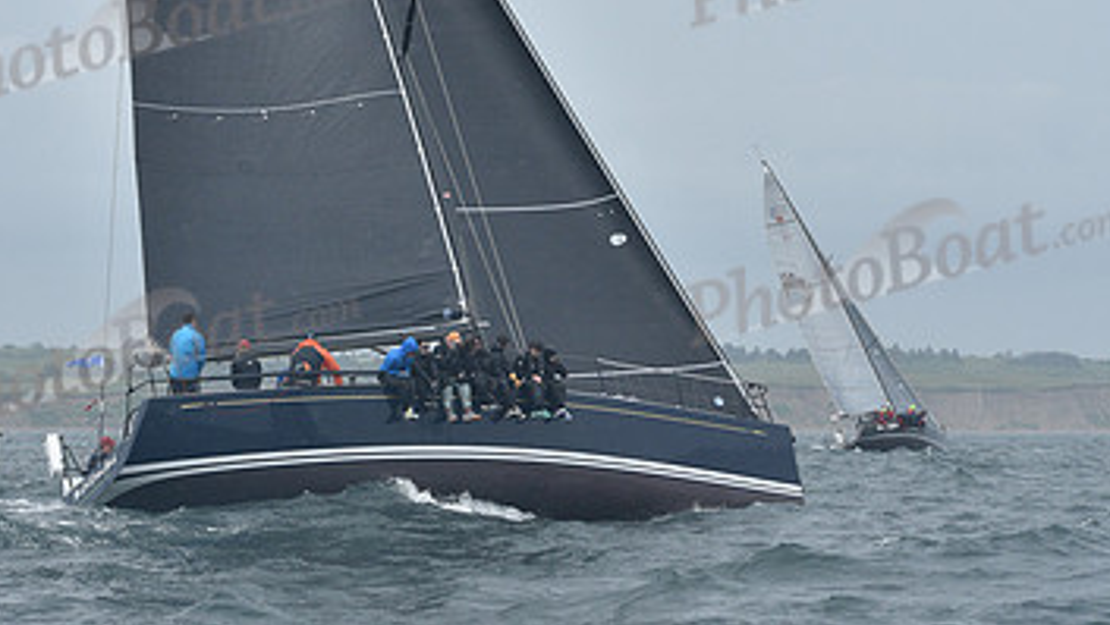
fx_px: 3799
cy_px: -173
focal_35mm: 129
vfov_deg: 9.3
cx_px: 524
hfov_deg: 16.6
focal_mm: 75
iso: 320
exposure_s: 1/1000
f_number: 7.1
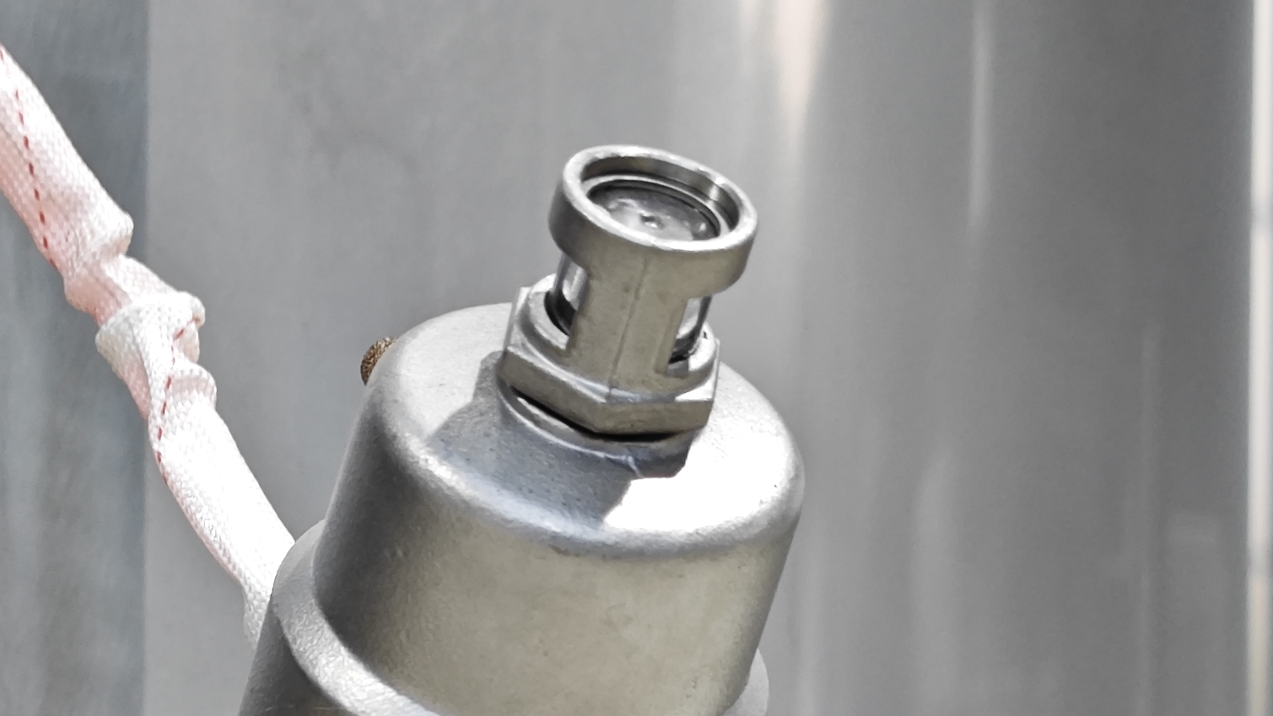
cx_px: 30
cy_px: 1069
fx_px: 4591
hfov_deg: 15.5
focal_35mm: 136
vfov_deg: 8.7
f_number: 1.9
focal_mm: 8.7
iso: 640
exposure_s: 1/40
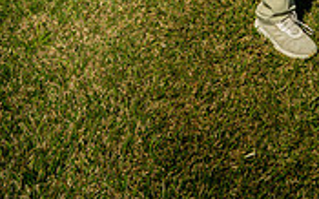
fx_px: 547
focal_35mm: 63
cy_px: -206
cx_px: 239
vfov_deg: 15.9
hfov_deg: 31.9
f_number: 8
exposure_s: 1/250
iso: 100
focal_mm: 24
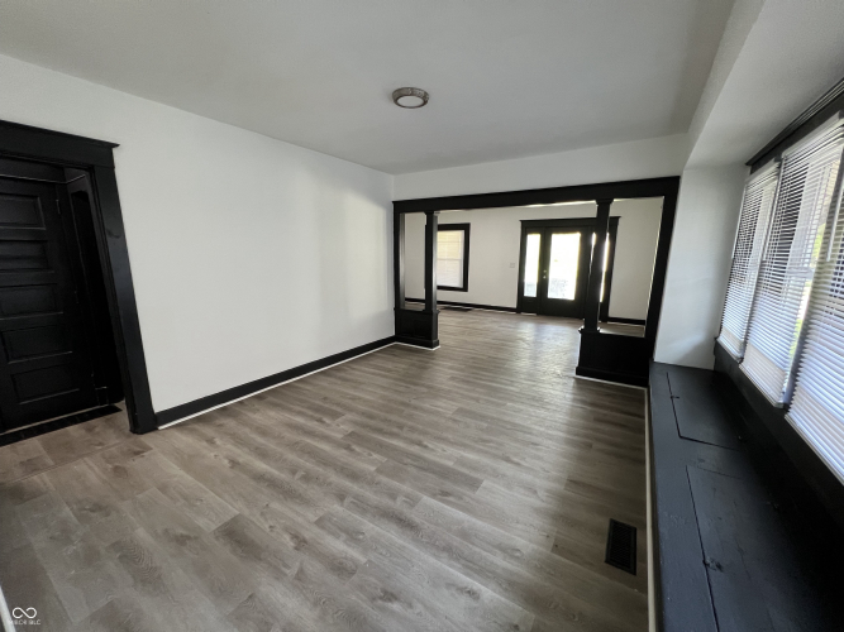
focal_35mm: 13
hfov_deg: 106.2
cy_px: 316
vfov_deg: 89.9
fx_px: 317
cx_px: 422
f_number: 1.8
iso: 200
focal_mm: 1.57
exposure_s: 1/60
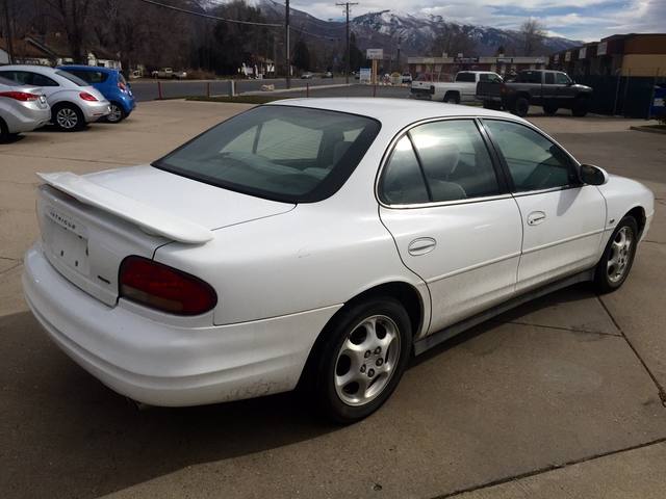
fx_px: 558
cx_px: 333
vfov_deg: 48.2
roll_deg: -1.5
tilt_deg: -16.2
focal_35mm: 29
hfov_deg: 61.7
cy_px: 250
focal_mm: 4.15
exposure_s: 1/3049
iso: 32
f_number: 2.2
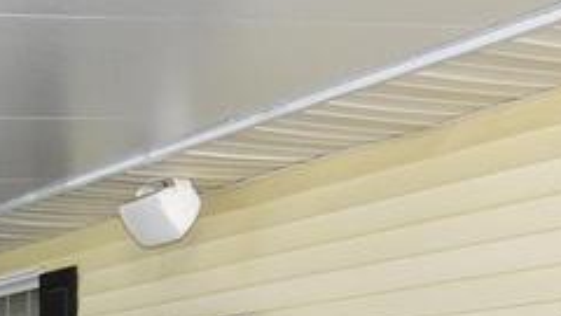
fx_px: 1681
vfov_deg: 10.4
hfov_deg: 16.9
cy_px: 442
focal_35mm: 113
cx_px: -325
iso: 800
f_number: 9
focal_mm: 12
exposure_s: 1/200
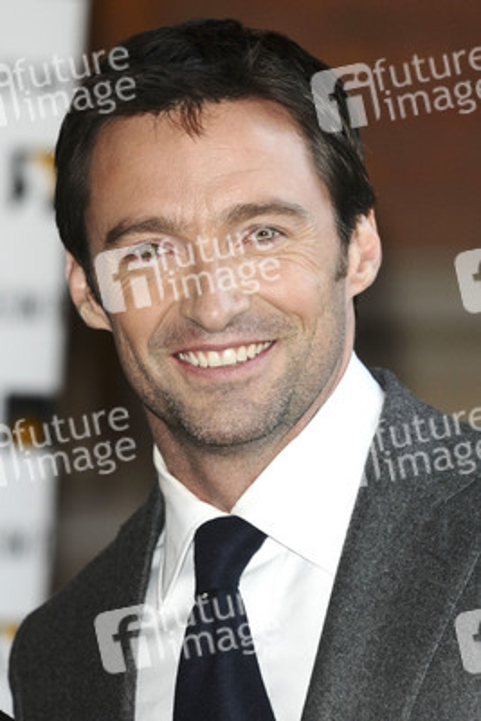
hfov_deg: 5.0
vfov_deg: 7.4
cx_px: 240
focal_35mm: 278
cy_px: 360
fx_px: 5556
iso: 640
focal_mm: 185
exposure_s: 1/160
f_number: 4
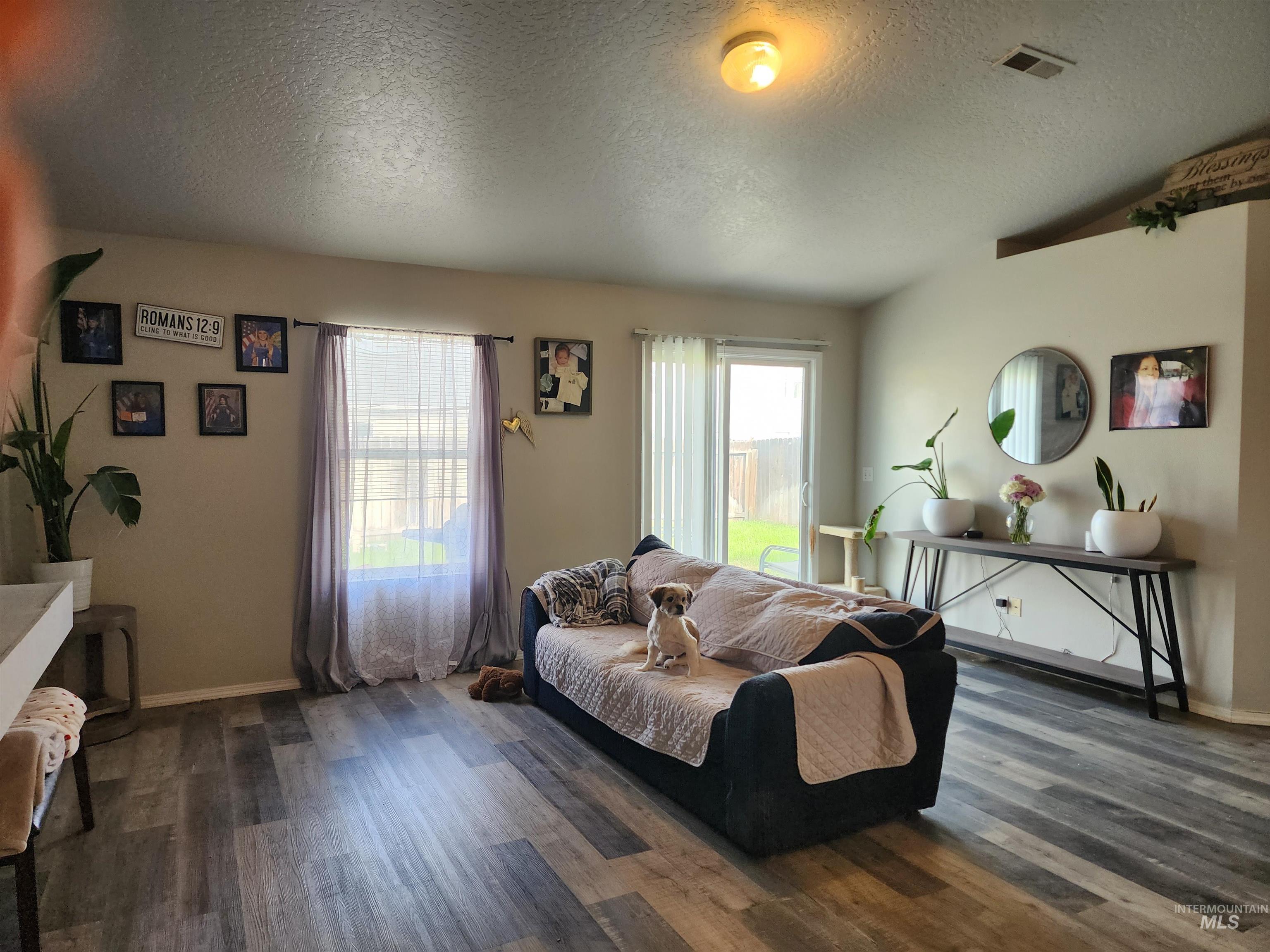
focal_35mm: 23
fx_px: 844
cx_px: 635
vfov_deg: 58.9
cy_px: 476
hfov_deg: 73.9
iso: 160
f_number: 1.8
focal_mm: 6.4
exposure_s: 1/120
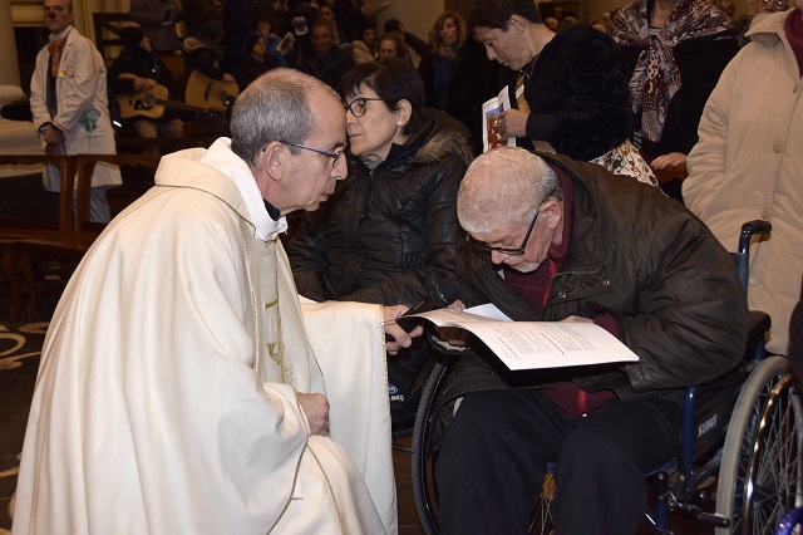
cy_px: 268
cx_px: 402
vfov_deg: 28.0
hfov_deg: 41.1
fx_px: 1070
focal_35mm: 48
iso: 1000
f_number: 6.3
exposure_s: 1/60
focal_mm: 32
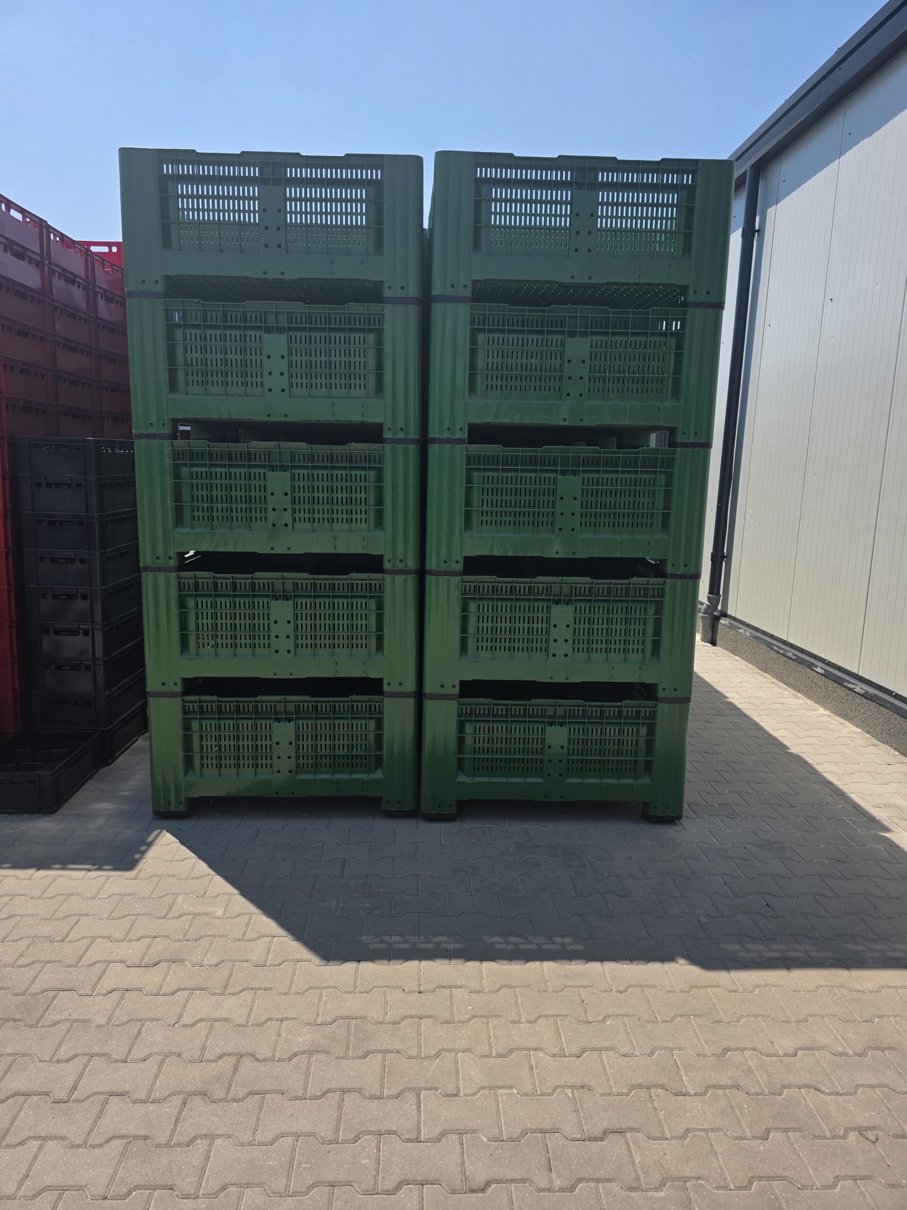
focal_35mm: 23
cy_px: 605
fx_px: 804
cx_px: 454
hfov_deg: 58.9
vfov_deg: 73.9
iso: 80
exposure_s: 1/4650
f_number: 1.7
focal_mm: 6.3
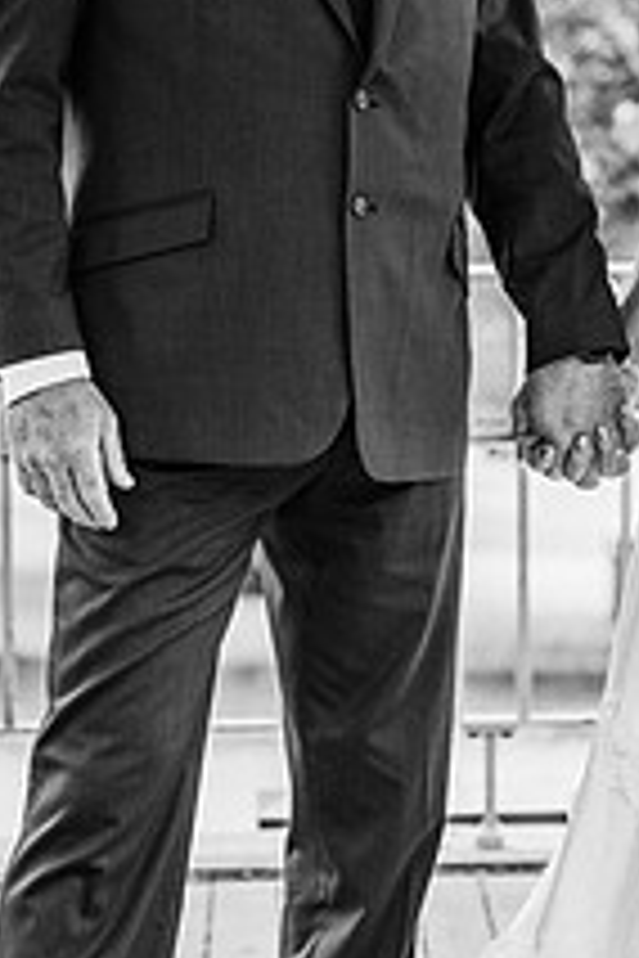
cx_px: 614
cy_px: 225
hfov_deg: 7.6
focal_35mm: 179
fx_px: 4766
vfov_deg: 11.5
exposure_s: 1/200
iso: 160
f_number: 3.5
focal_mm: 85
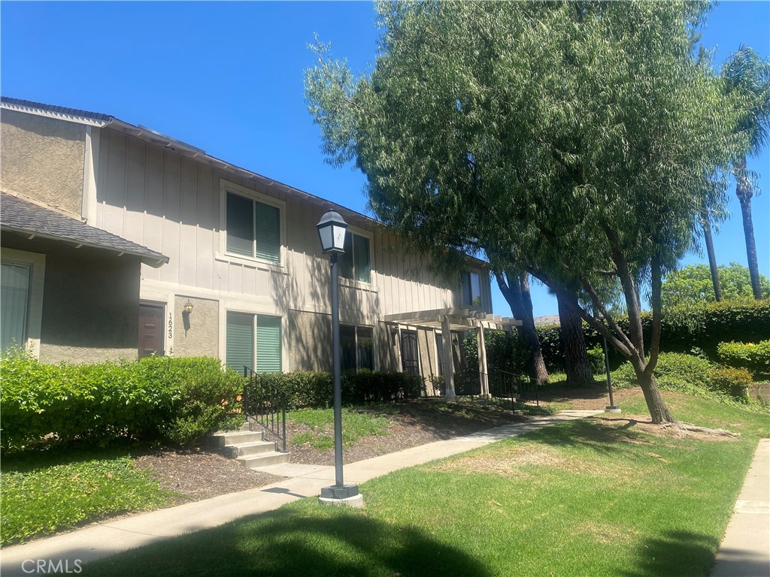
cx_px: 385
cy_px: 288
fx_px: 578
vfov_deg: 53.1
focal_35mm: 26
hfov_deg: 67.3
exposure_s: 1/1543
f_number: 1.8
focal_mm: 4.25
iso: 32
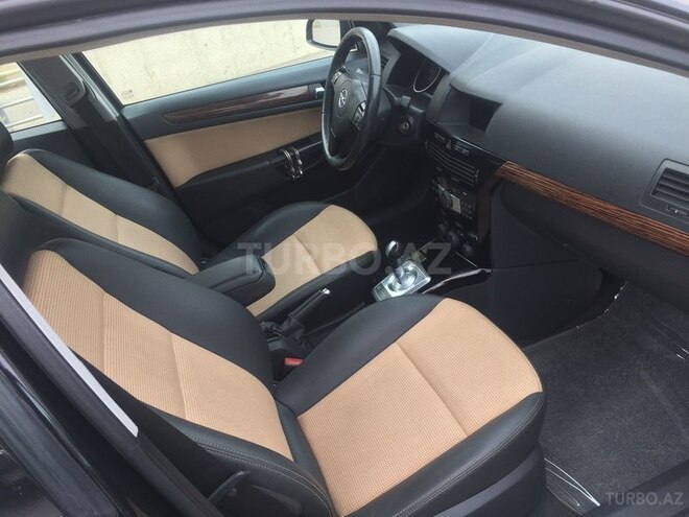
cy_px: 258
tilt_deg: -31.2
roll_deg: +12.8
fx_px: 577
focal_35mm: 29
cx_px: 344
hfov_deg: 61.7
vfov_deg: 48.2
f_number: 2.2
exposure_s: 1/50
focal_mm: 4.15
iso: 50
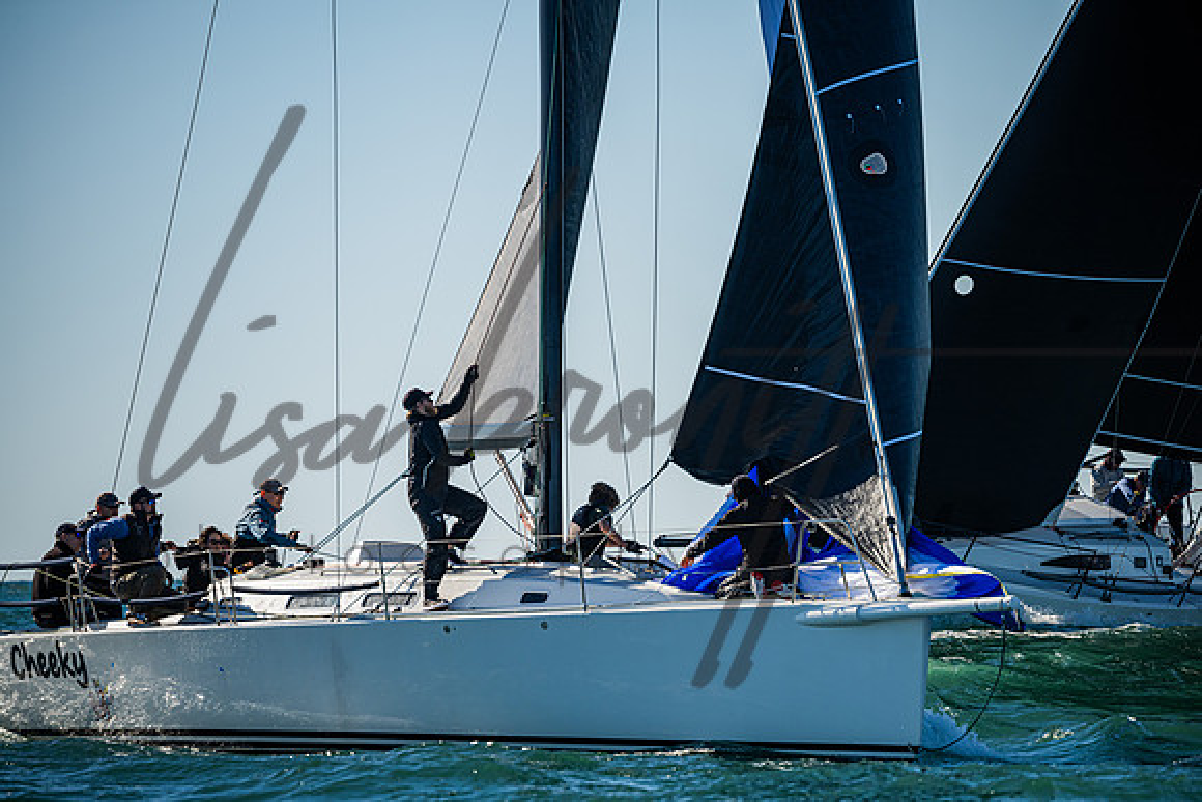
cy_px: 401
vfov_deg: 4.7
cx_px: 601
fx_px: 9685
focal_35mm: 290
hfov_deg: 7.1
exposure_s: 1/2500
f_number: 5.6
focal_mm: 290
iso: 400
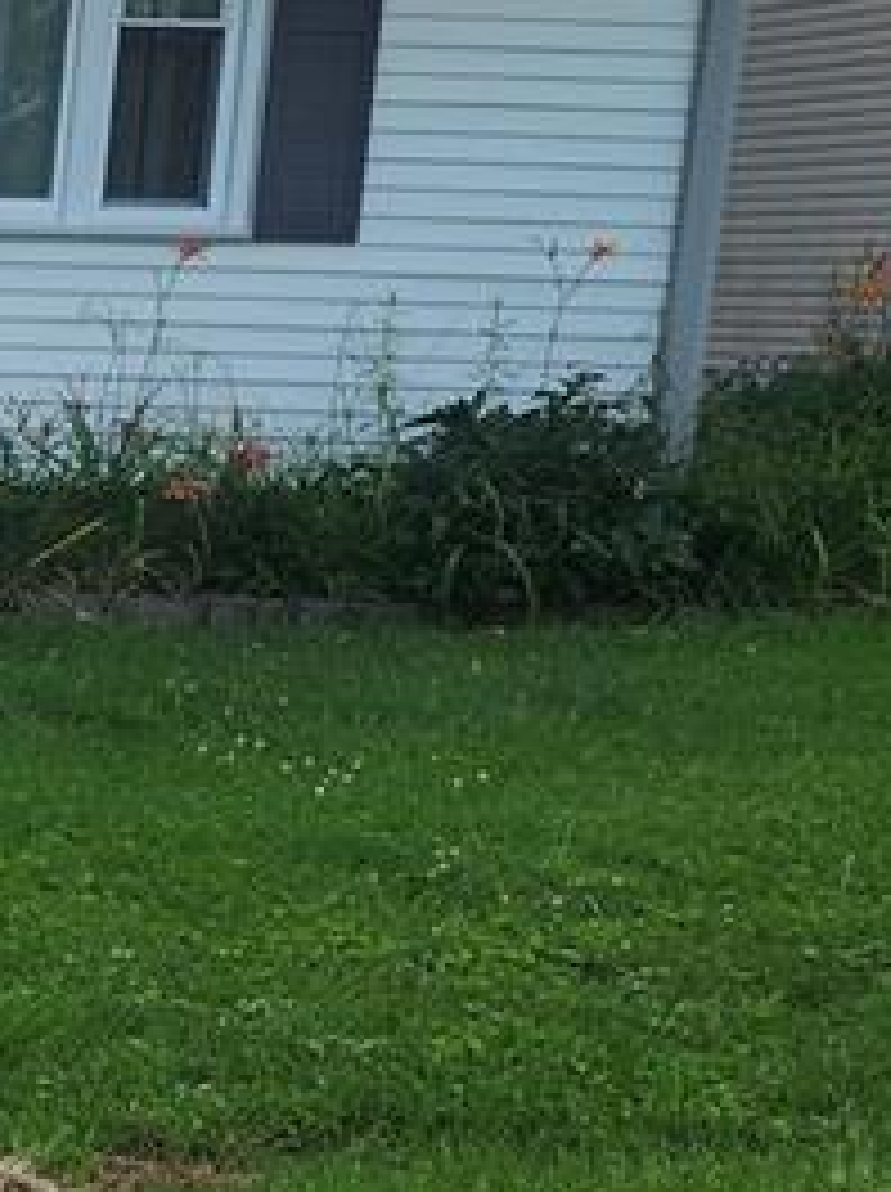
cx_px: -1296
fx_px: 3062
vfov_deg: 22.0
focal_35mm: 89
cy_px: 787
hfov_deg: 12.6
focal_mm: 5.54
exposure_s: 1/794
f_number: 1.8
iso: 25
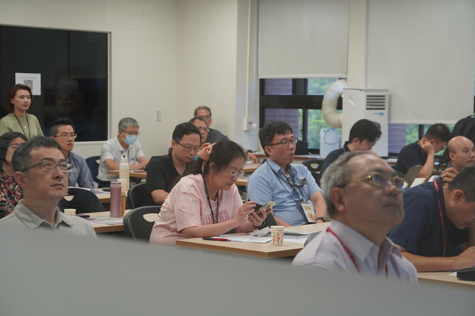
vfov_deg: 16.3
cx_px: 238
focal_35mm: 84
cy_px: 158
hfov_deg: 24.2
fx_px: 1108
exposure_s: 1/160
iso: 640
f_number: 4
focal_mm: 56
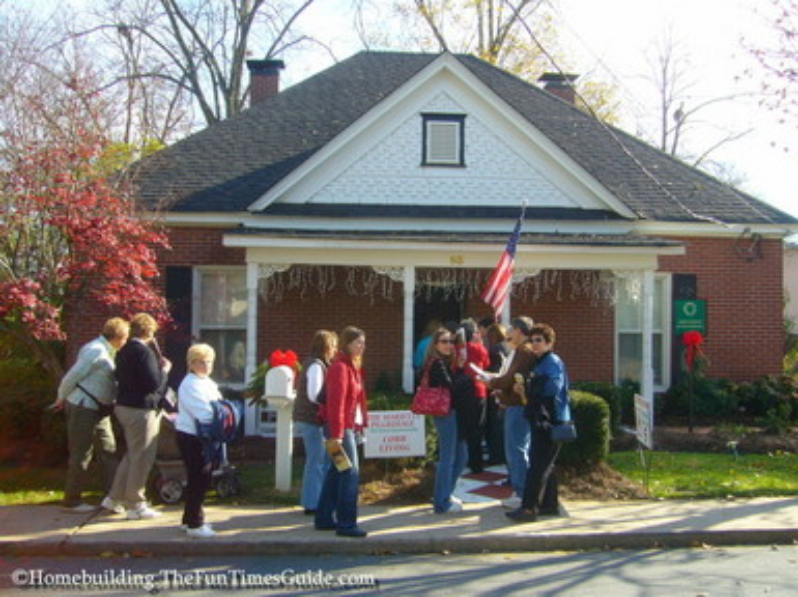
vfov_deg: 40.6
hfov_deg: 52.7
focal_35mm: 35
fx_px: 806
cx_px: 399
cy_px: 298
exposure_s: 1/100
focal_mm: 5.8
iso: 80
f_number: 5.6
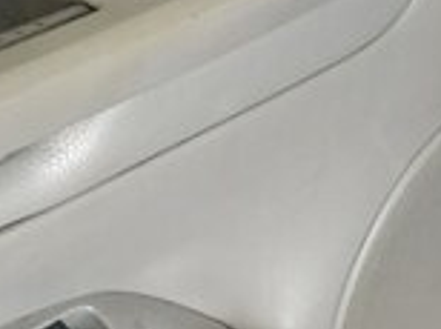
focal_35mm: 103
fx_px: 1310
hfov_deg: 15.6
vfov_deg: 13.7
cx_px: -410
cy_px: -130
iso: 250
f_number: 1.9
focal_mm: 3.94
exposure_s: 1/33
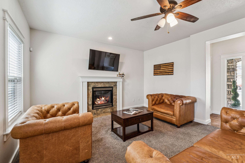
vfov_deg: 74.1
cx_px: 122
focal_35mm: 16
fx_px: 108
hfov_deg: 97.1
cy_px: 82
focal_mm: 15.9
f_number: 13
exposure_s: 1/4
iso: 400
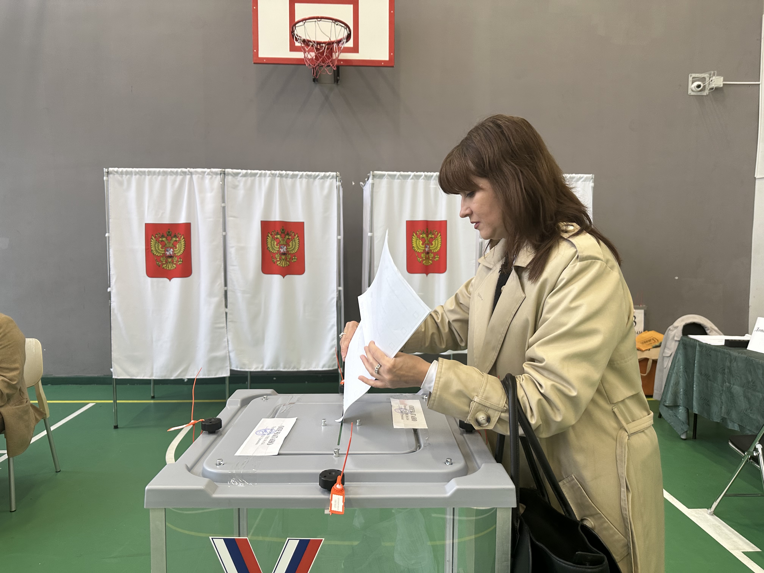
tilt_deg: -5.7
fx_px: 530
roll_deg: -0.7
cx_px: 382
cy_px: 286
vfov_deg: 56.8
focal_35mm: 24
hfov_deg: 71.6
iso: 160
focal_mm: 6.86
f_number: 1.78
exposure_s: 1/100
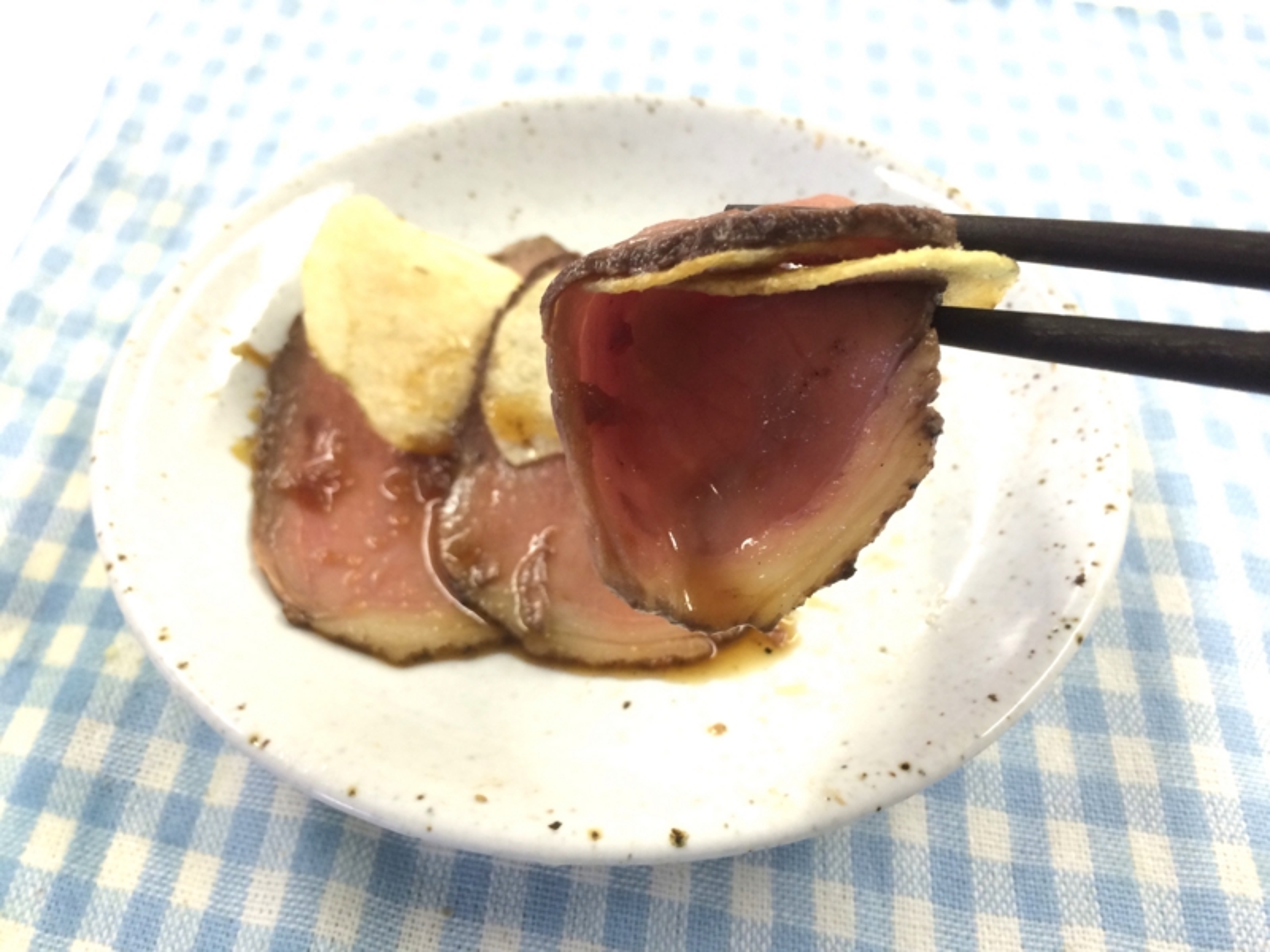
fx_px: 1064
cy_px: 476
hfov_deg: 61.7
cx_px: 635
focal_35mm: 29
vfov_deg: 48.2
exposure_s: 1/33
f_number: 2.2
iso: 50
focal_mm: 4.15
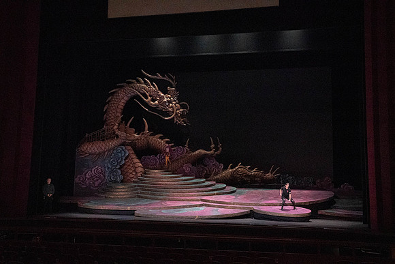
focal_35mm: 39
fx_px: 428
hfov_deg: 49.5
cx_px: 198
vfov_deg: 34.2
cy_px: 132
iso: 25600
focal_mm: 39
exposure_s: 1/400
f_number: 9
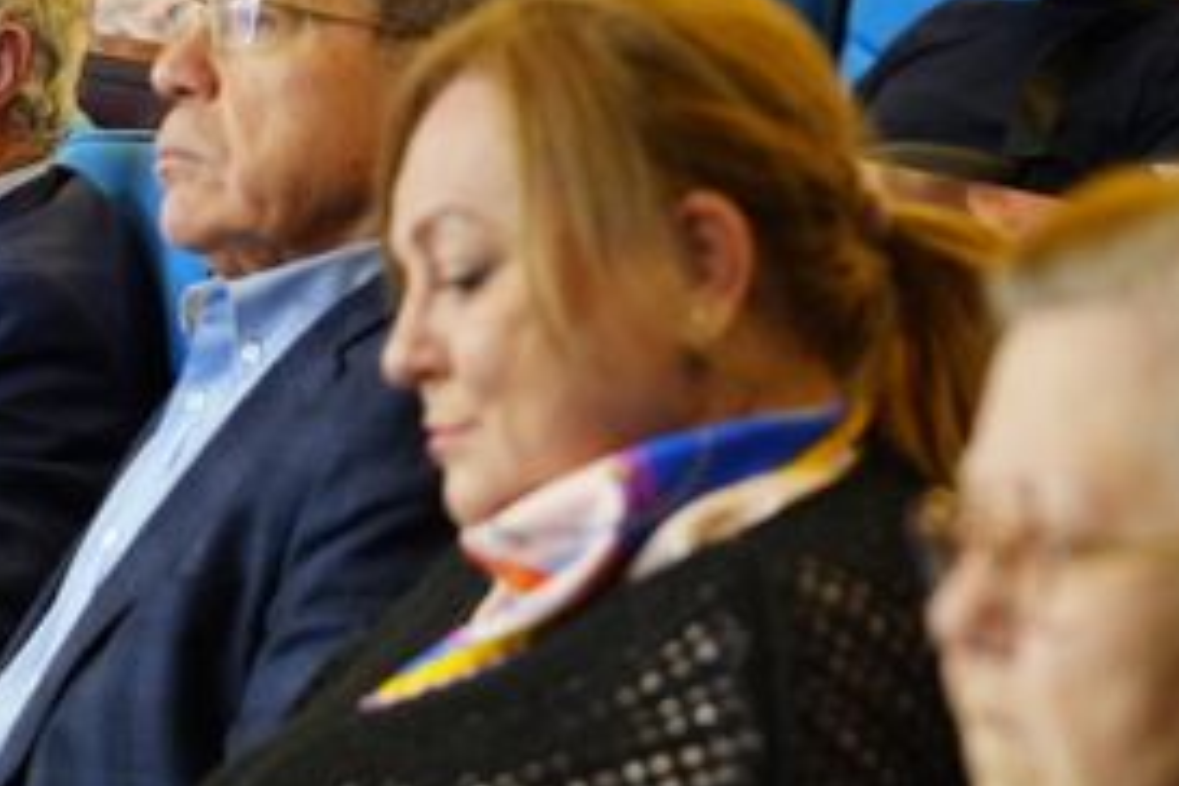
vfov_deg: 7.7
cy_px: 600
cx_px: -188
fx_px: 5862
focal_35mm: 179
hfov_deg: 11.3
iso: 1600
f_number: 3.5
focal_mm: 70
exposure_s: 1/80
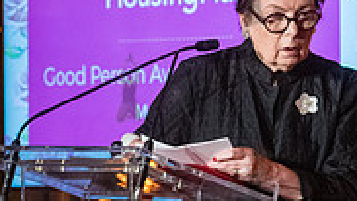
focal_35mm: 271
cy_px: 87
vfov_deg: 4.5
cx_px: 505
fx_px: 2566
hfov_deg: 7.8
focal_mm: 80
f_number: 4.5
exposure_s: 1/200
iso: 6400
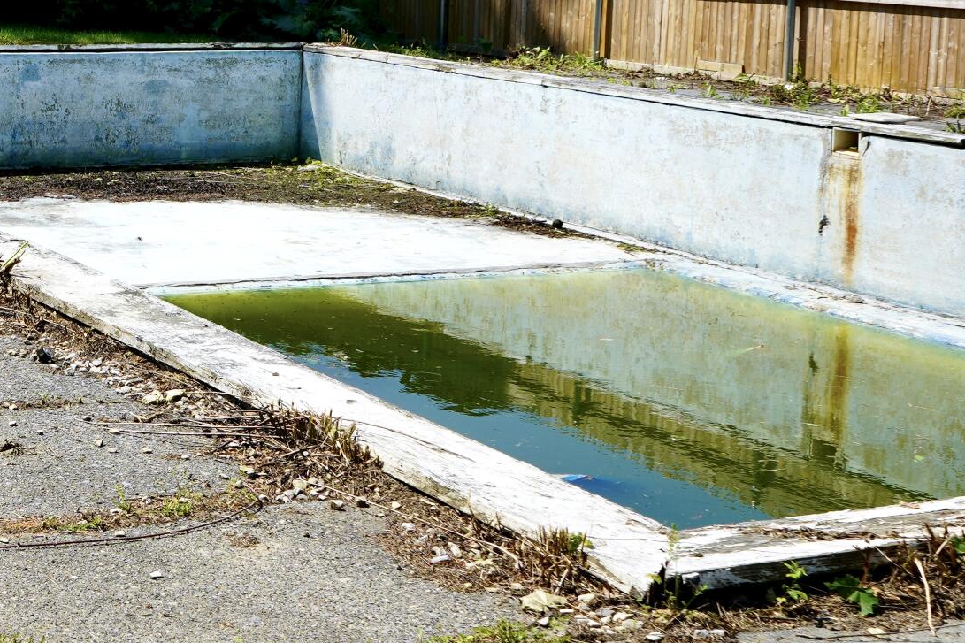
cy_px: 177
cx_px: -8
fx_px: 2064
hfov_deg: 25.0
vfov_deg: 17.6
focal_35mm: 77
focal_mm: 28
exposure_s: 1/160
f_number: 10
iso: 100
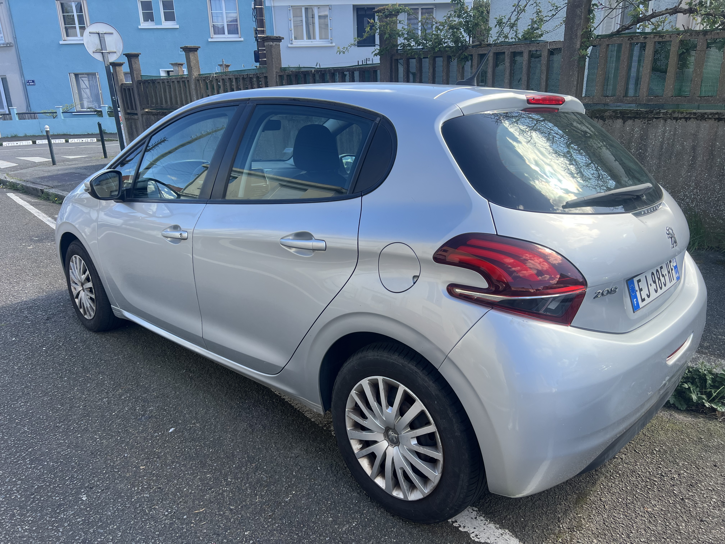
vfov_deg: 53.1
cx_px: 362
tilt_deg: -20.4
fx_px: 545
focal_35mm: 26
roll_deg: +0.9
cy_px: 272
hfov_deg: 67.3
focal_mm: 5.7
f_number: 1.5
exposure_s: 1/902
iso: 50
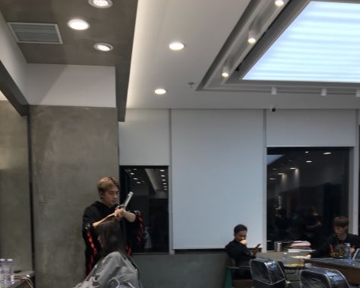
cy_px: 252
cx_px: 175
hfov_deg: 43.8
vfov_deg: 34.0
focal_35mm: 42
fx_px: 447
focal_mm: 4.15
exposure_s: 1/100
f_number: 2.2
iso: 32
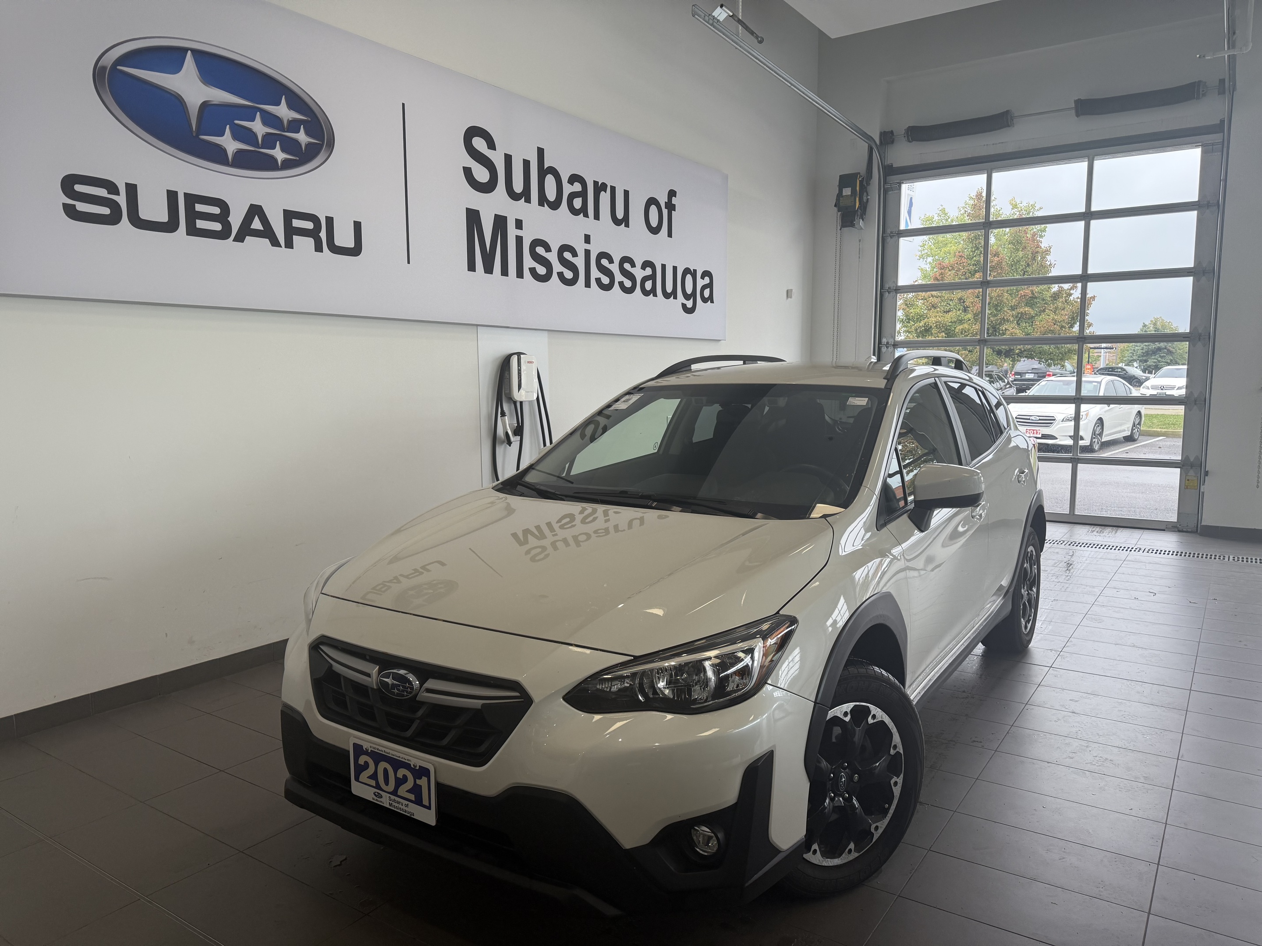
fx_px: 875
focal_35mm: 24
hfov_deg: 71.6
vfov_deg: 56.8
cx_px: 631
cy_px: 473
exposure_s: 1/660
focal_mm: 6.76
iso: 100
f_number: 1.78
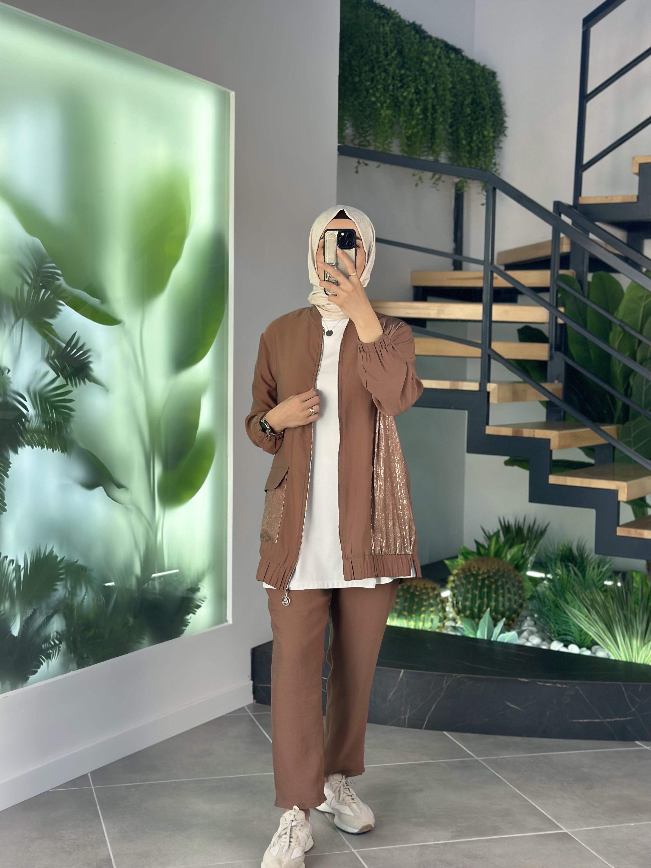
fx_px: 1204
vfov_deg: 39.7
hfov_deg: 30.3
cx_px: 326
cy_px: 434
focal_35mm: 48
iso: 80
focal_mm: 6.86
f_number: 1.78
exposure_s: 1/343
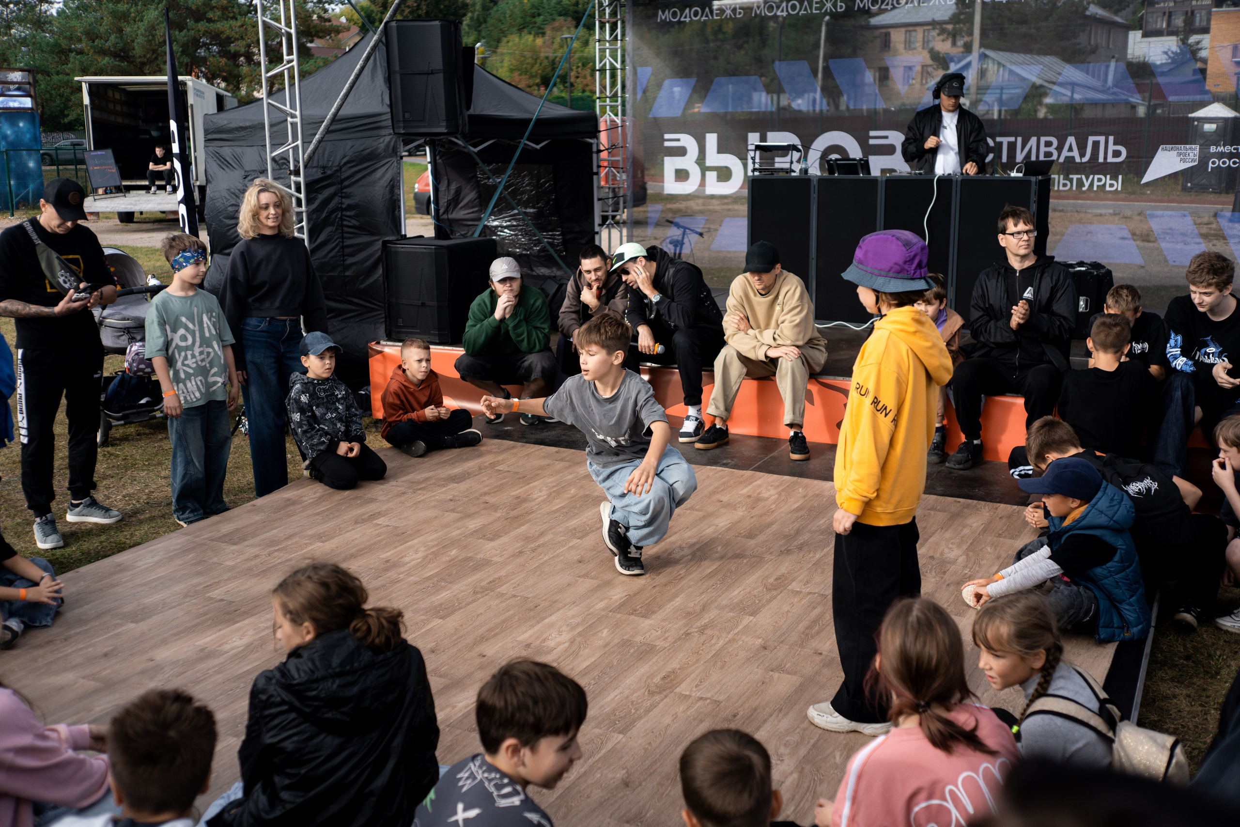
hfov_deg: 54.4
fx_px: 1206
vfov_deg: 37.9
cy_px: 414
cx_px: 620
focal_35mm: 35
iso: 100
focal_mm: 35
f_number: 2.5
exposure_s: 1/1600
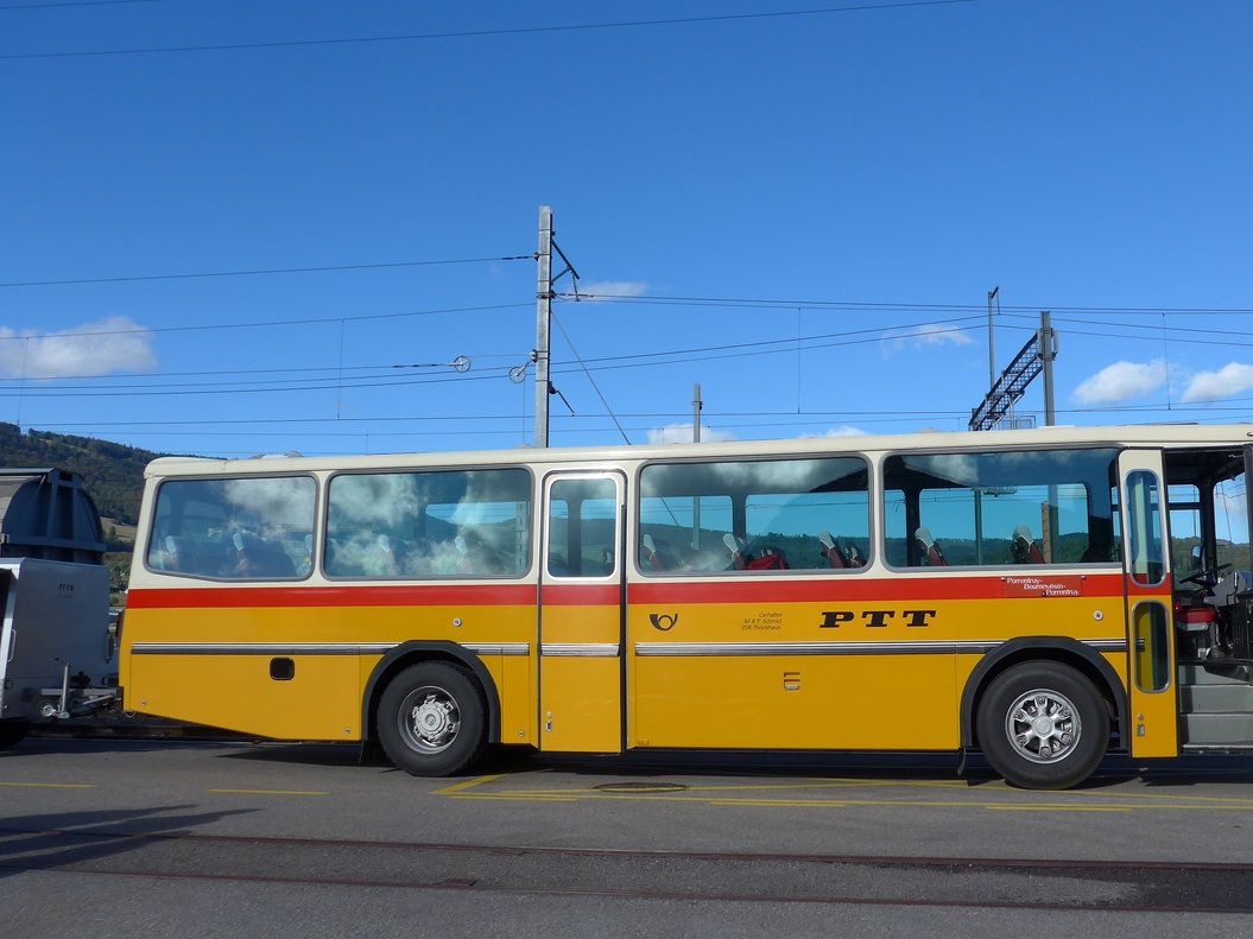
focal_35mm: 33
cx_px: 703
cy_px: 469
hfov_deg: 55.2
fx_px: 1194
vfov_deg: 42.9
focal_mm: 6
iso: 80
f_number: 2.8
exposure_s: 1/2000
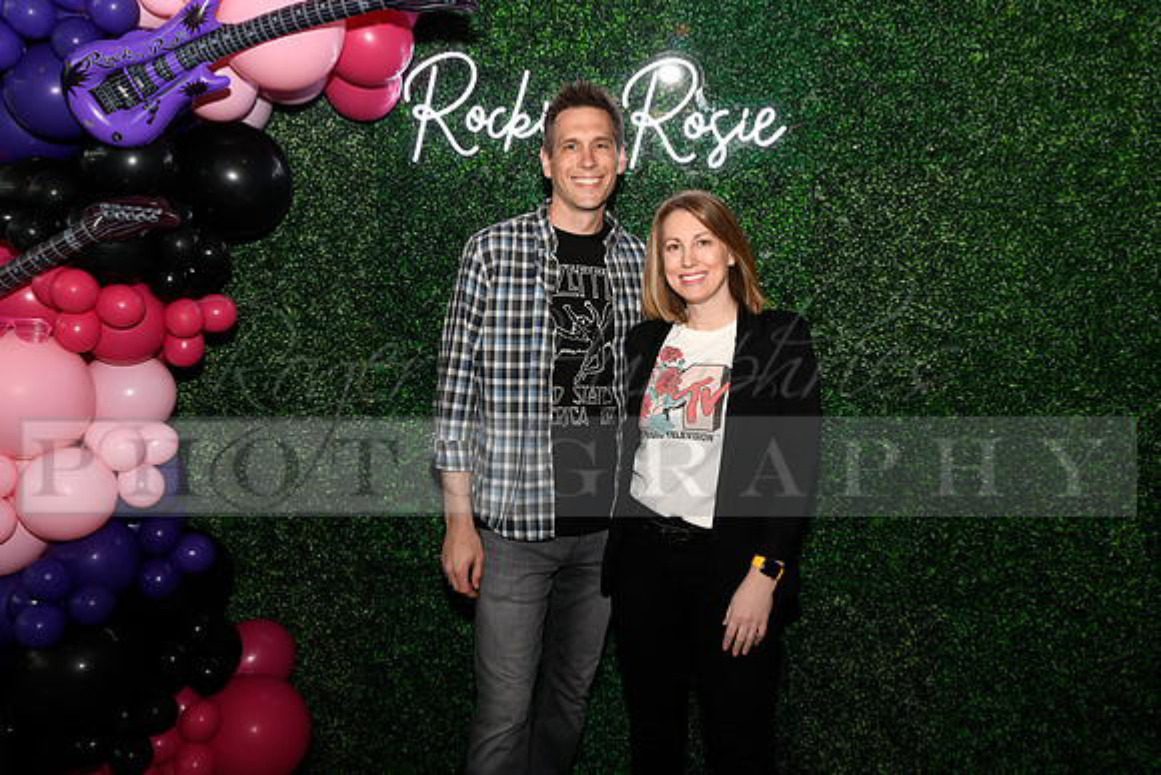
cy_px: 388
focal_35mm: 29
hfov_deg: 63.6
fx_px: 935
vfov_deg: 45.0
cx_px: 580
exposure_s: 1/60
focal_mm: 29
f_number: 6.3
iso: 500
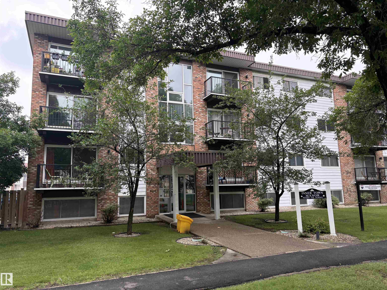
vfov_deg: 53.1
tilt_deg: +9.9
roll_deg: +1.7
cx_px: 194
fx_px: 291
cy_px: 145
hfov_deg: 67.3
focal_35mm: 26
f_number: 1.6
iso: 64
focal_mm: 5.96
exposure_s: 1/482
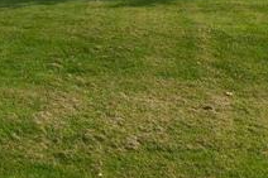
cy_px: -33
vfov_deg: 13.1
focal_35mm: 102
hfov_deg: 17.2
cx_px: -178
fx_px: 759
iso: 250
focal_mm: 30
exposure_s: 1/160
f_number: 16
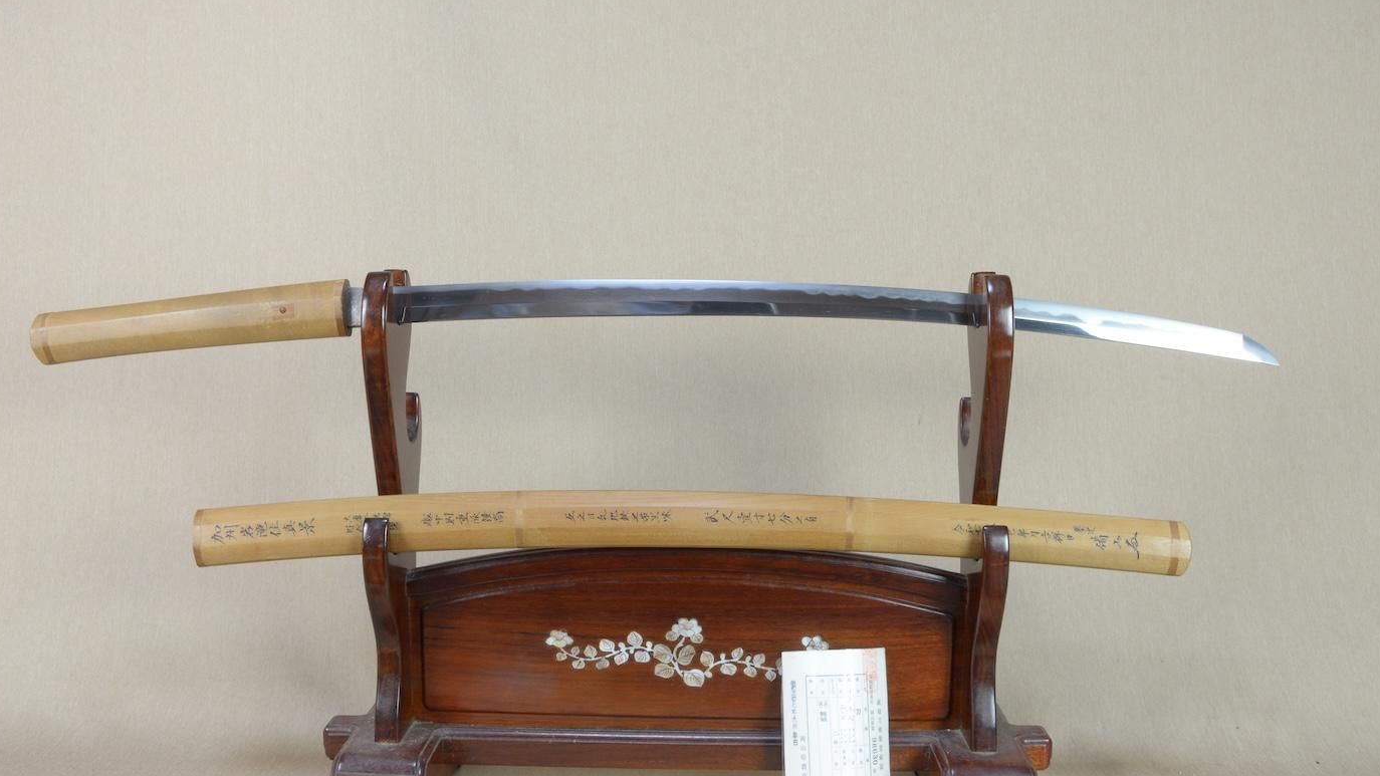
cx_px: 691
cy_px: 345
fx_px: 1171
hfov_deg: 61.0
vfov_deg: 36.6
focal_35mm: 32
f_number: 11
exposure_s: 1/2
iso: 400
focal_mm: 20
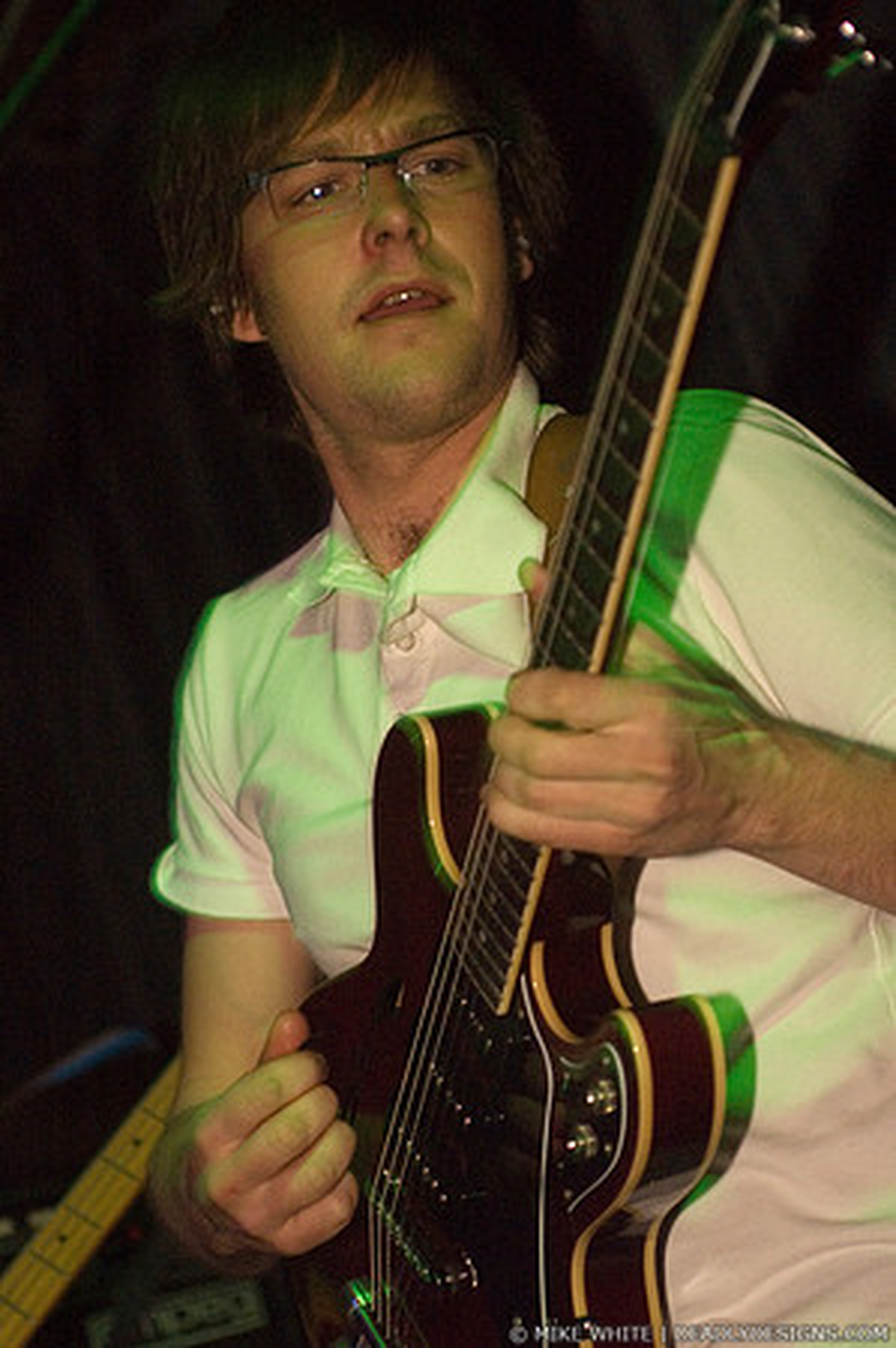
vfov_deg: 19.5
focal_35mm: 105
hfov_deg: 13.0
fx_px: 3929
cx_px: 448
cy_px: 674
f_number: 3.2
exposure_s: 1/40
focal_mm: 70
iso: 800
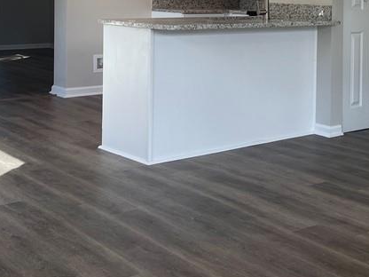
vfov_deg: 22.4
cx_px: 294
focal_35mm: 64
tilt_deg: -3.7
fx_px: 682
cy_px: 28
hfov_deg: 29.6
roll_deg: -0.9
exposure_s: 1/120
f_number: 1.6
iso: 40
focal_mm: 4.2
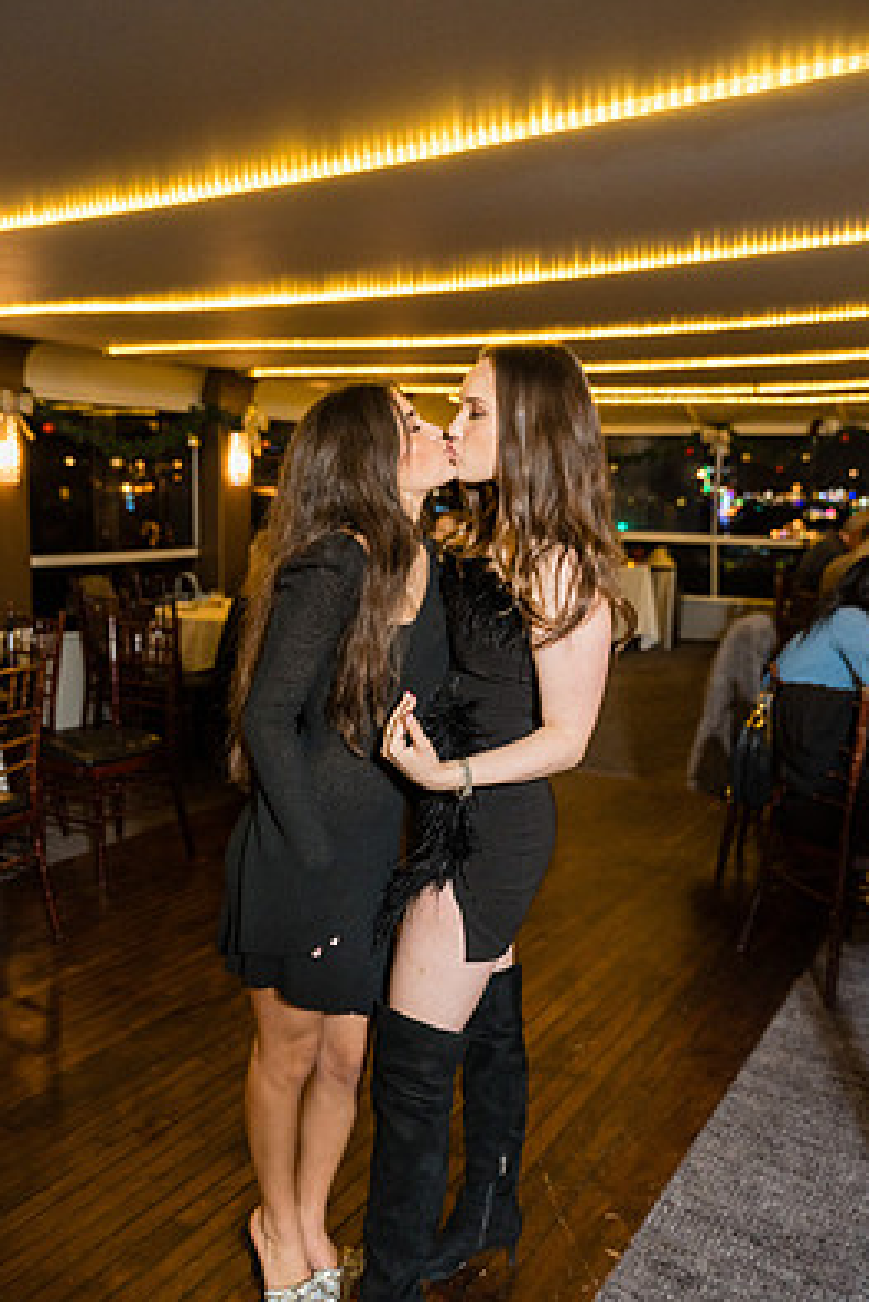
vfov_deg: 58.6
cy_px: 707
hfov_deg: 41.1
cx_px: 383
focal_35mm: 32
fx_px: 1158
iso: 3200
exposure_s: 1/250
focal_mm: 28
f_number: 2.8
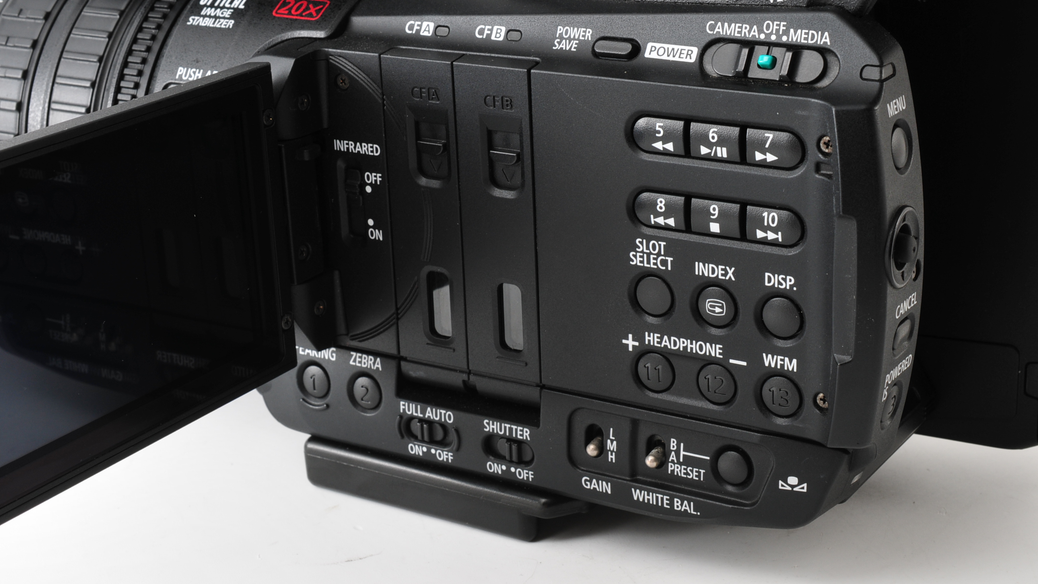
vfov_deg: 19.1
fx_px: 1734
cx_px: 518
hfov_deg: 33.3
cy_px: 258
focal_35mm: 63
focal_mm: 40
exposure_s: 1/250
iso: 200
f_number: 18
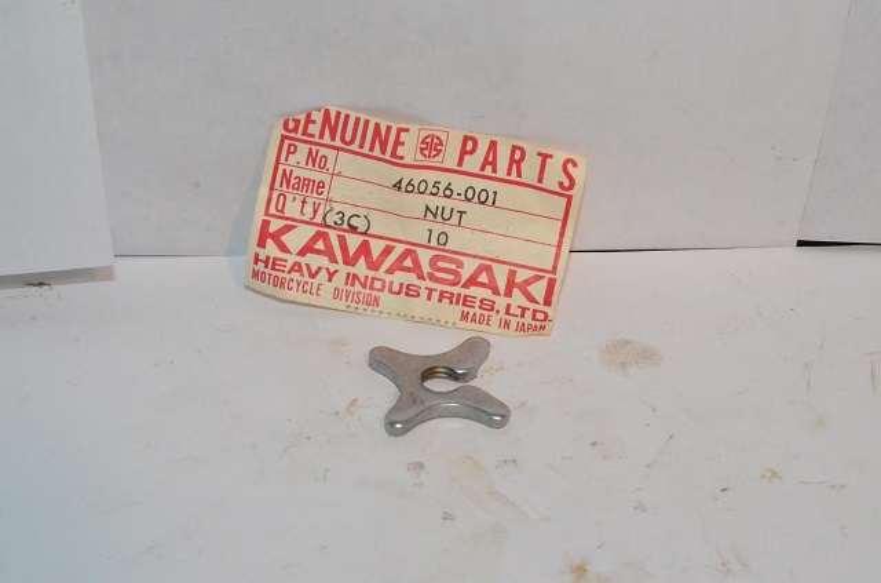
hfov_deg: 27.1
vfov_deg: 18.1
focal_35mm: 75
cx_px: 440
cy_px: 292
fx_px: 1830
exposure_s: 1/125
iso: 6400
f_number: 11
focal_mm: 50
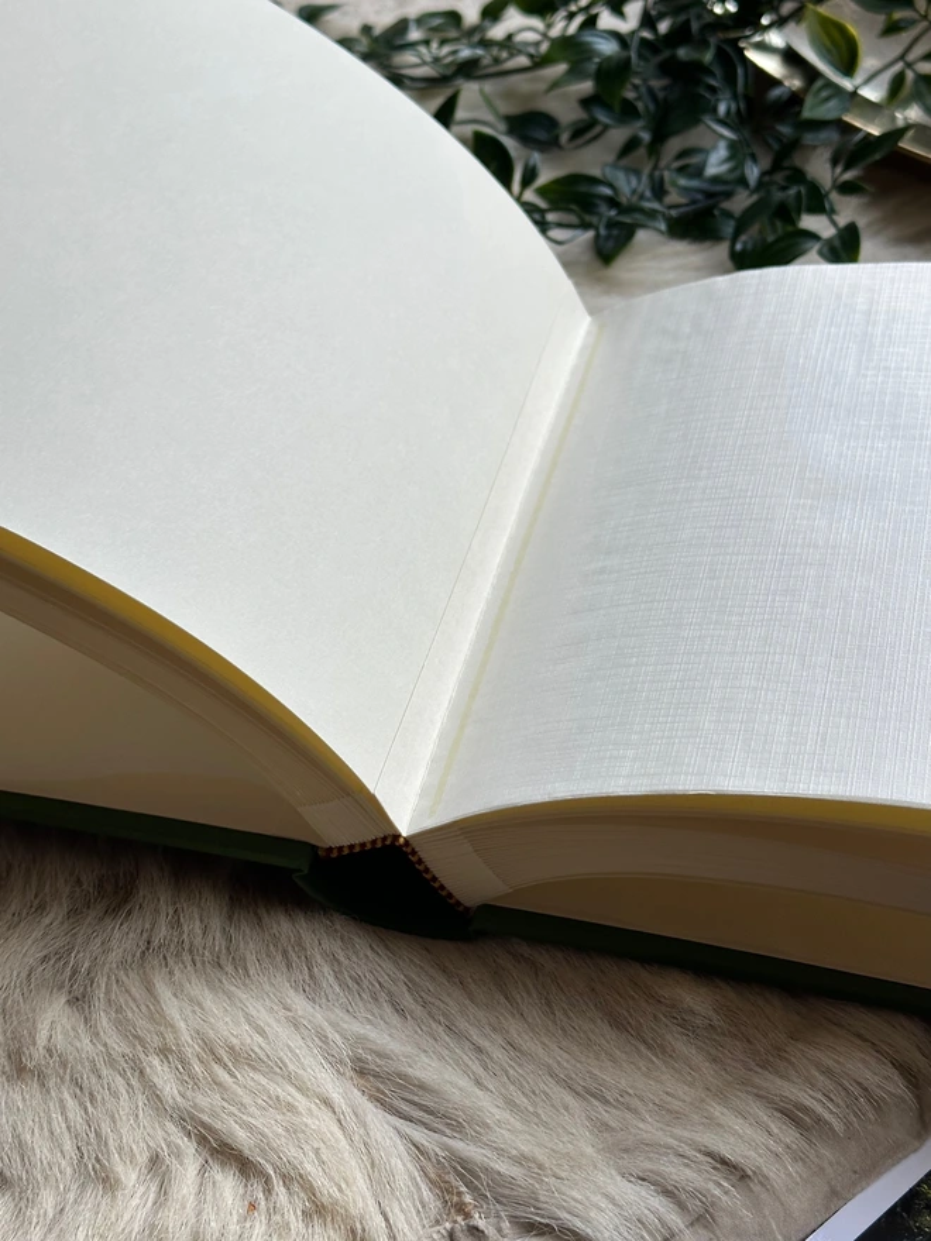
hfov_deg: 30.3
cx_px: 466
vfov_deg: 39.7
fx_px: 1721
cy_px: 620
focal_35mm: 48
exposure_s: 1/444
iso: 64
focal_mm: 6.86
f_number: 1.78
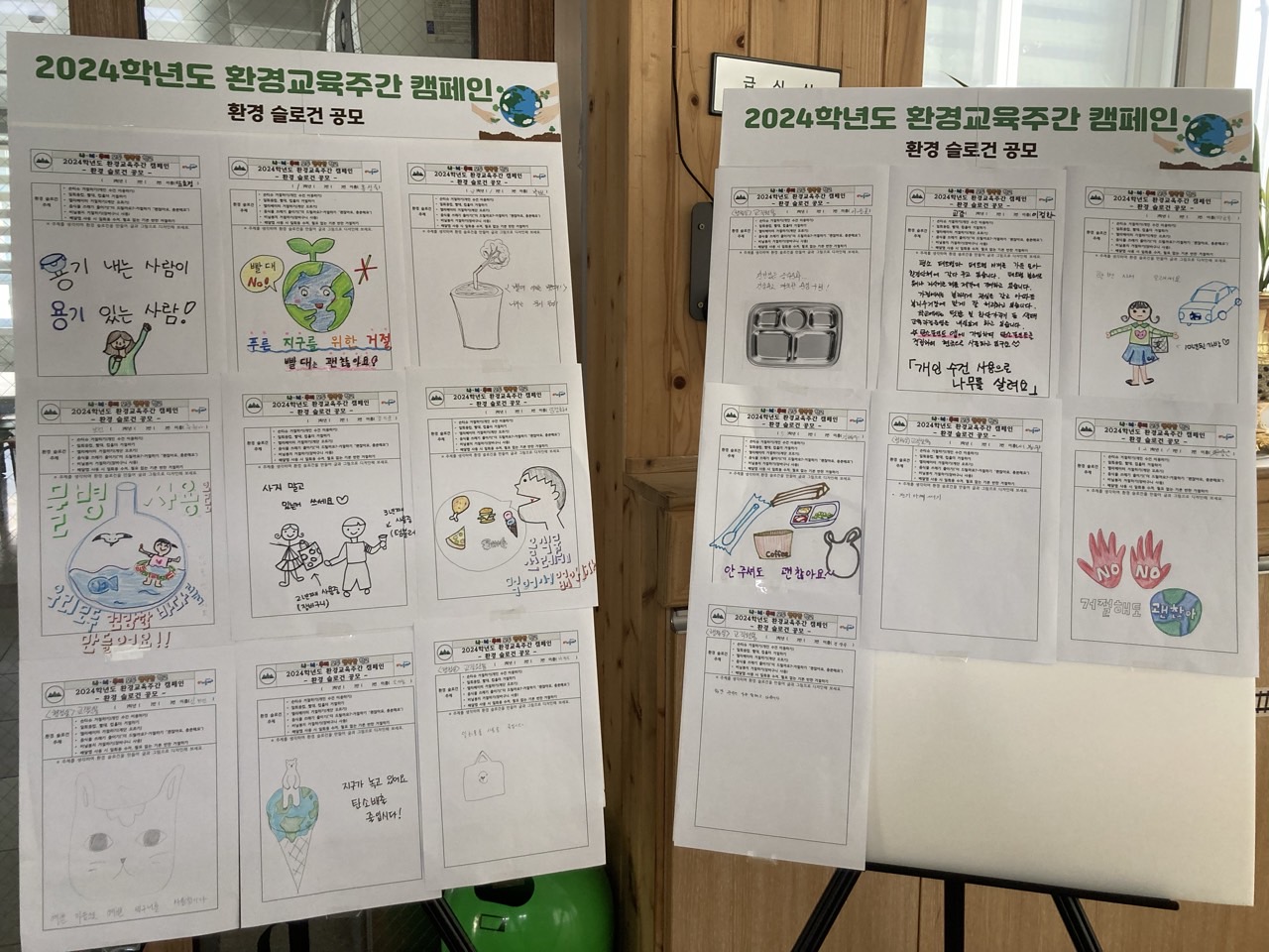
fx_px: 1026
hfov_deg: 63.4
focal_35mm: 28
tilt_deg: -8.6
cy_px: 476
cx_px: 634
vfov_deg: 49.7
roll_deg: -1.1
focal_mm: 3.99
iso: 100
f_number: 1.8
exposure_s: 1/60
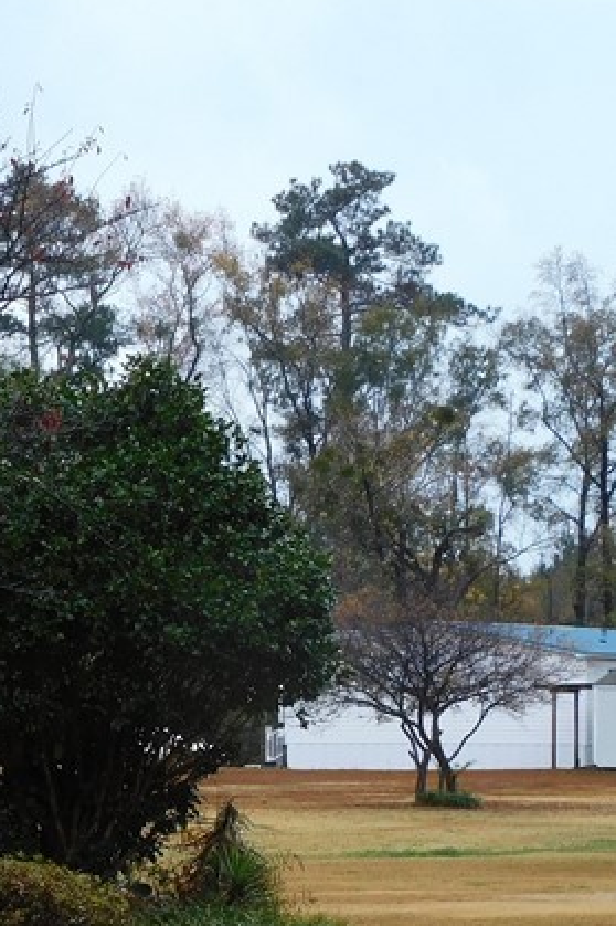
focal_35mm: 178
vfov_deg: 11.5
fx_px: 4572
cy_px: 687
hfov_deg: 7.7
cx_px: 97
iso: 125
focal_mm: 12.5
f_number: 4.5
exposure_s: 1/250
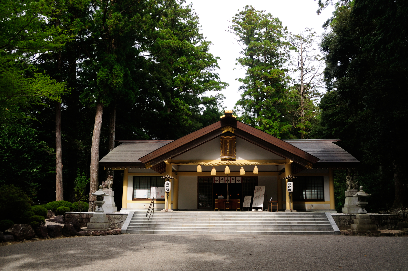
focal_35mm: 30
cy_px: 136
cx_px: 204
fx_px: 340
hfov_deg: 62.0
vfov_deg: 43.5
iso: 200
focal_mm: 20
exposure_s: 1/100
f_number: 5.6
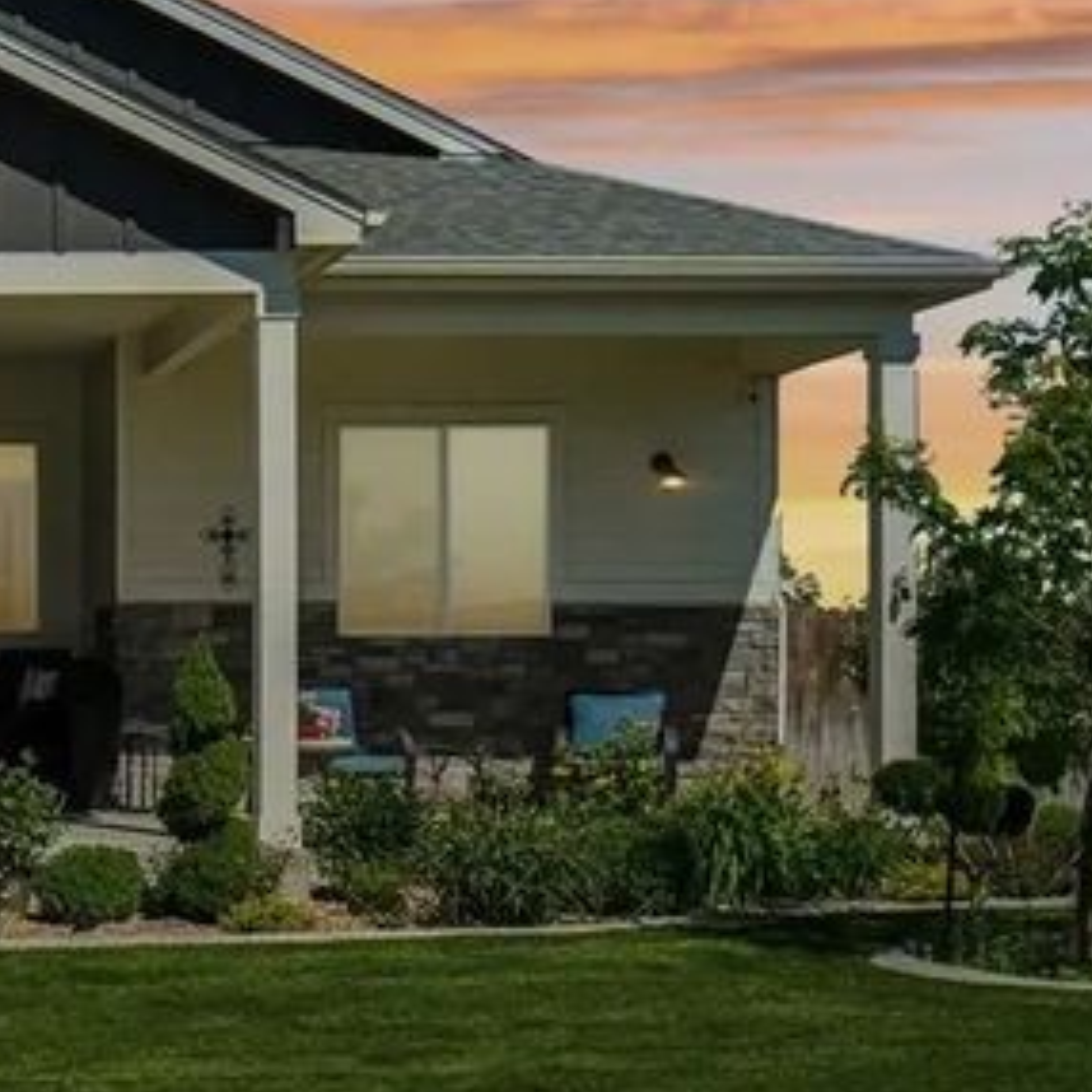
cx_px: -351
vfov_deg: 25.2
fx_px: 2446
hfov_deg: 22.4
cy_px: 515
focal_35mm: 69
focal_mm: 15
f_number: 8
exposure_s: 1/2000
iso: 400
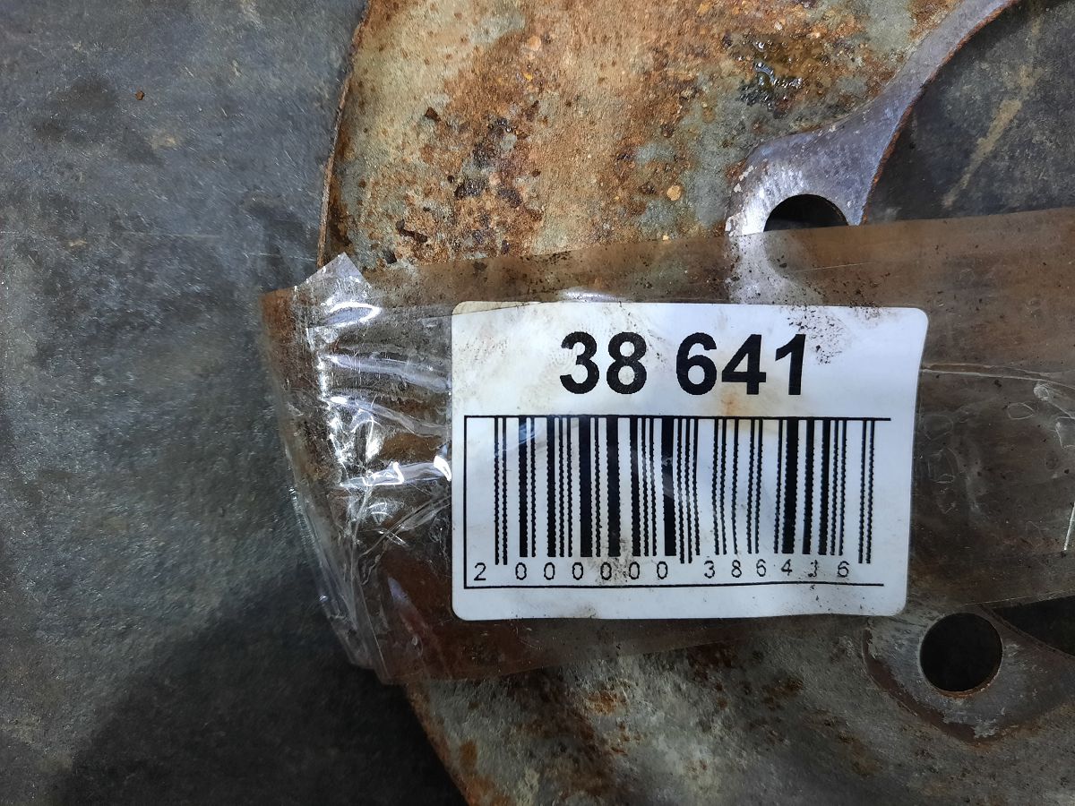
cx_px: 538
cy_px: 403
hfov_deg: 69.4
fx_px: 776
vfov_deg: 54.9
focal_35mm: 25
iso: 320
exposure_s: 1/50
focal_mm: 4.6
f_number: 2
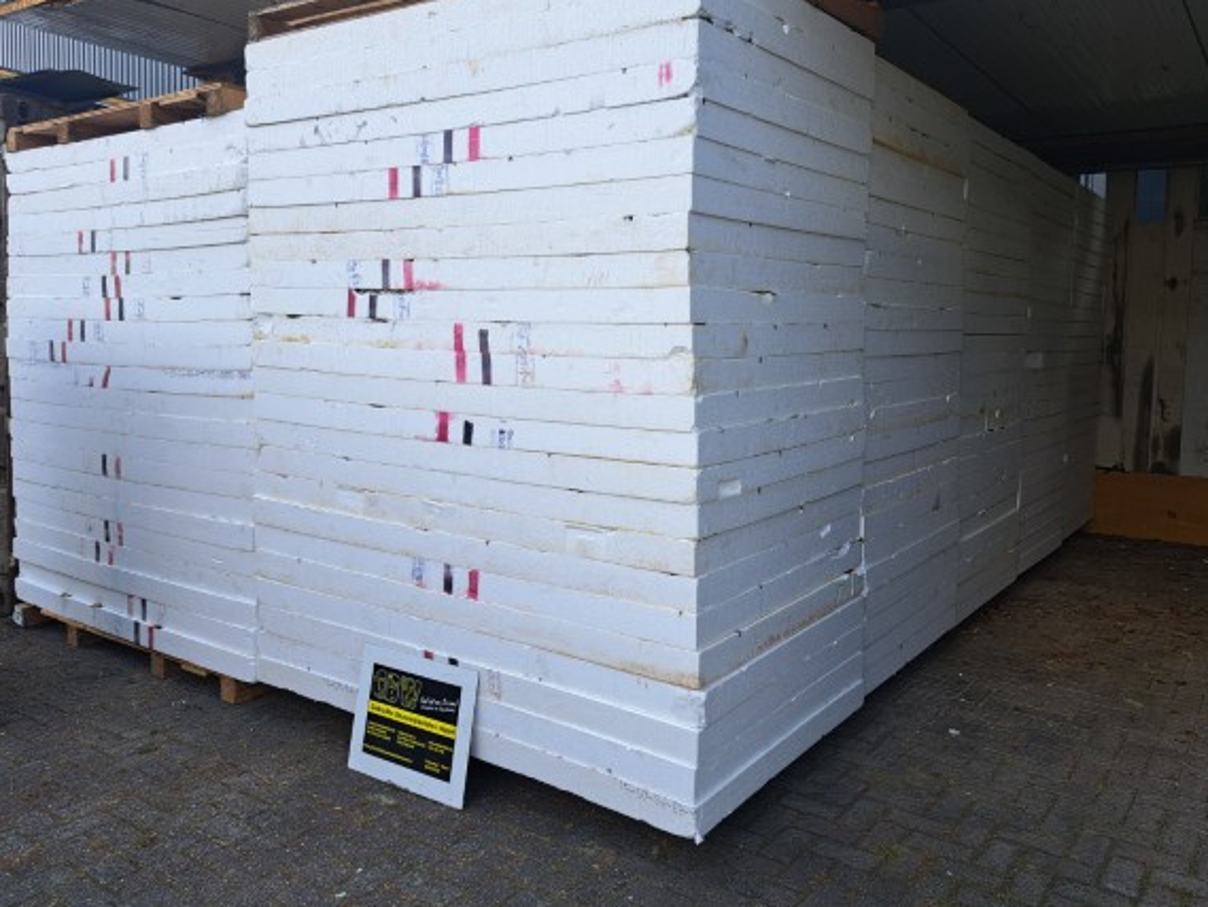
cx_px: 620
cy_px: 399
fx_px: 942
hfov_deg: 65.3
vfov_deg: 51.3
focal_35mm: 27
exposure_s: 1/157
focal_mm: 5.23
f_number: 1.8
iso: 50
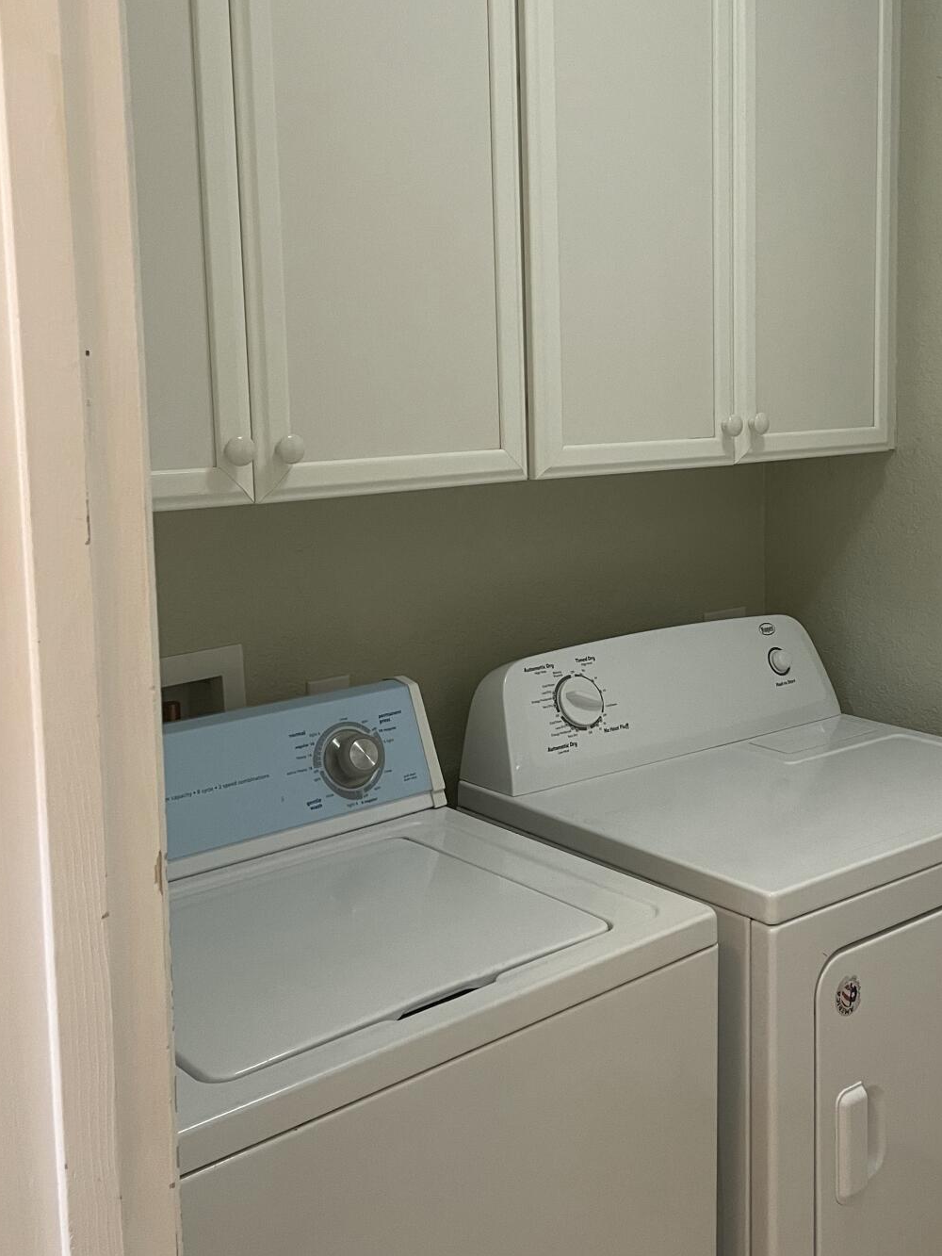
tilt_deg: -6.5
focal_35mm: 39
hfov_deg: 36.2
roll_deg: +0.9
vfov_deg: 47.7
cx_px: 678
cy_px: 533
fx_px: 1415
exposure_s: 1/60
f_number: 1.6
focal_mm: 4.2
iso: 250
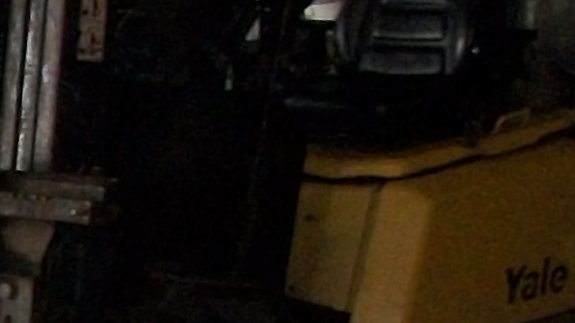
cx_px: -807
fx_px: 3202
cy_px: 762
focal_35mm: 210
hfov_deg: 9.2
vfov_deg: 5.6
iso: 320
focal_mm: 6.3
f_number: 3.1
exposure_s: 1/60
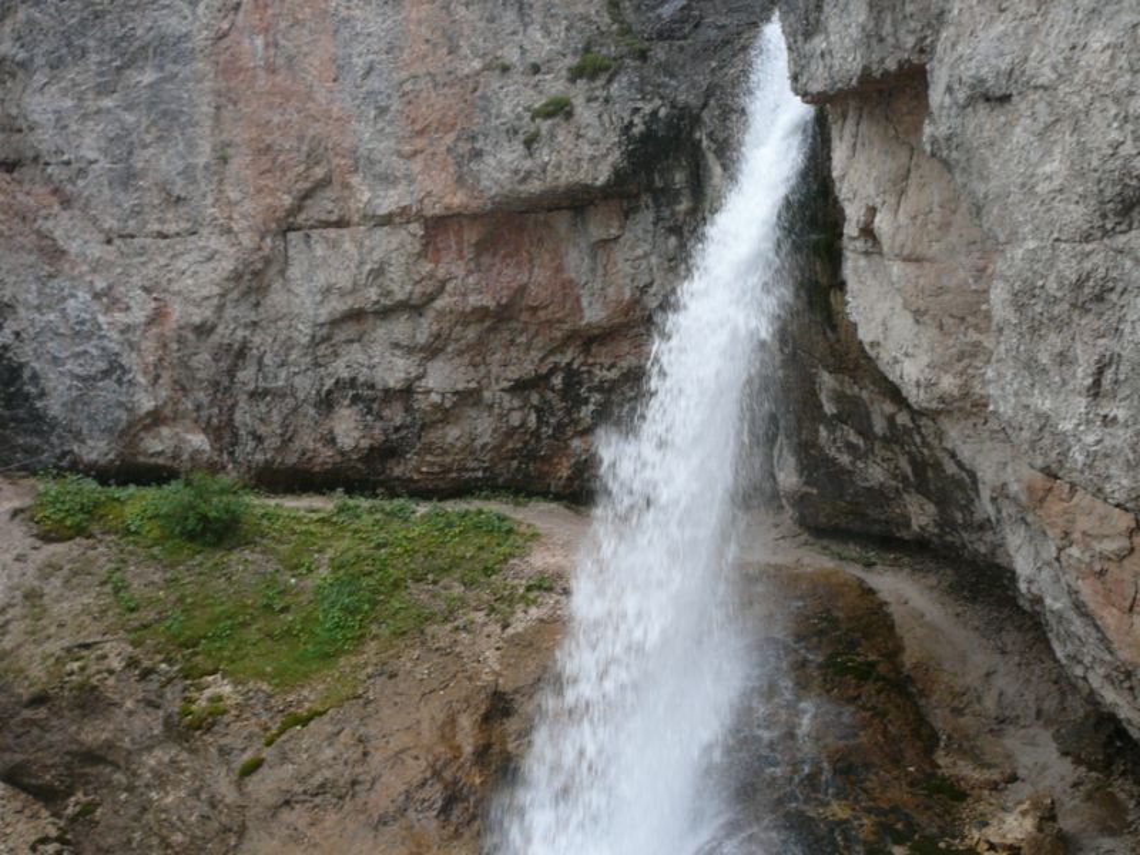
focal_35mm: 35
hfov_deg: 52.6
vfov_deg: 40.7
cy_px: 428
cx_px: 570
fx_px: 1153
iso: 80
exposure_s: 1/100
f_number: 2.8
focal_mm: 5.2
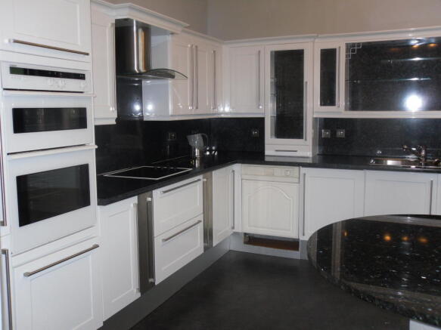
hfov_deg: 52.6
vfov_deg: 40.7
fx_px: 446
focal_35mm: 35
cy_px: 165
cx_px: 220
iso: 200
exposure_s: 1/45
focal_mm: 6.3
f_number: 3.5
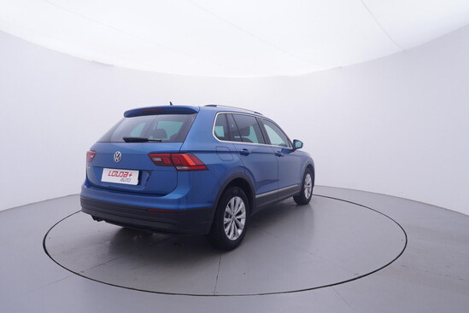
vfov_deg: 56.2
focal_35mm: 22
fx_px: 293
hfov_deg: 77.3
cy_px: 156
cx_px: 234
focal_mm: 15
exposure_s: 1/80
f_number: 5
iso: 200
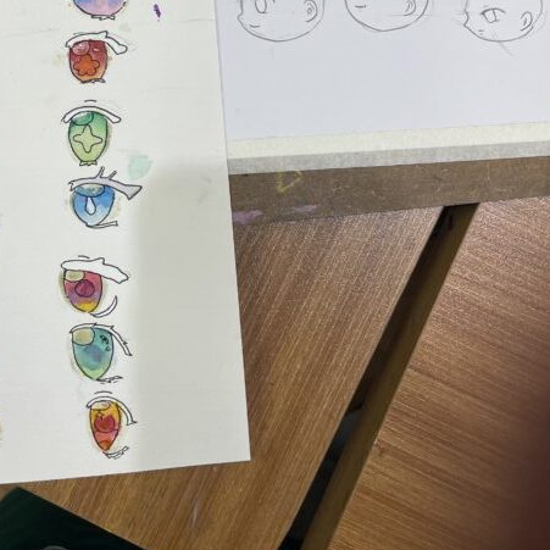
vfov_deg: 32.3
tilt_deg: -87.5
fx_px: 881
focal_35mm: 49
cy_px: 16
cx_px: 187
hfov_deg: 34.4
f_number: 1.6
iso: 32
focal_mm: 5.1
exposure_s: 1/301
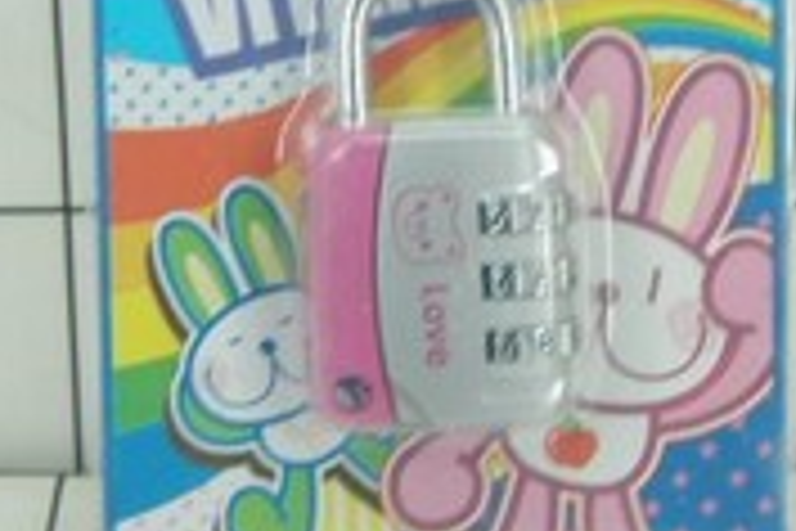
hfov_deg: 17.1
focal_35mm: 120
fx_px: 2653
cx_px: 445
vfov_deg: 11.4
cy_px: 90
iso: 200
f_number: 4
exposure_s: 1/40
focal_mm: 9.13
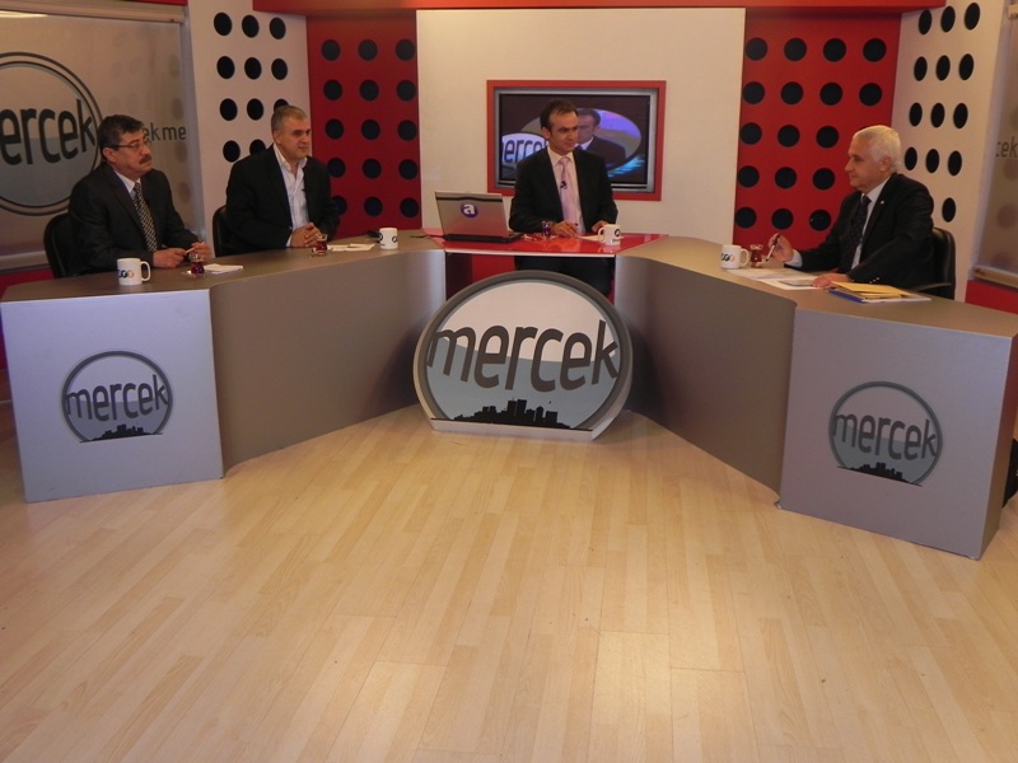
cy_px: 382
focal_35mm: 33
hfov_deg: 55.4
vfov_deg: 42.9
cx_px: 509
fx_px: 970
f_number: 3.2
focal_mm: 5.9
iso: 160
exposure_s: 1/100
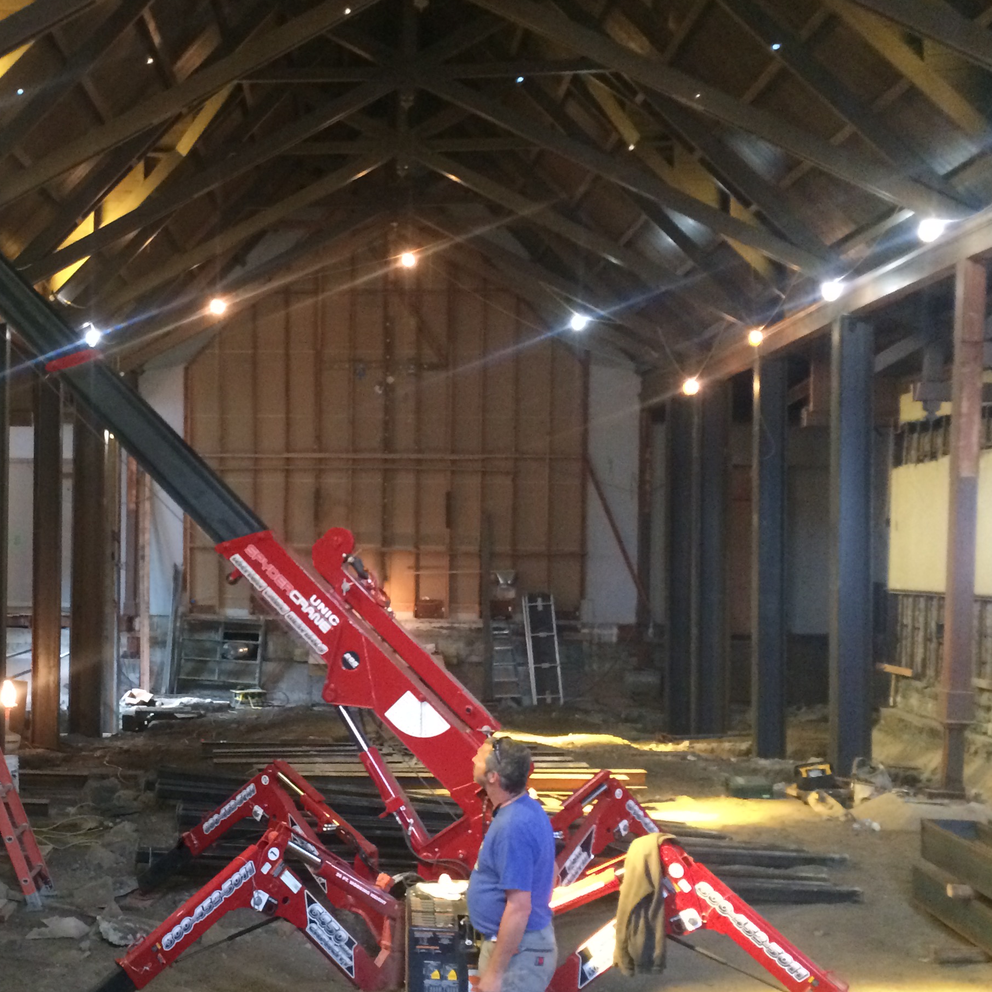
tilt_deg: -0.5
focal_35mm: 46
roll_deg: -1.6
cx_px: 184
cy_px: 520
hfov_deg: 35.5
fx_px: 1491
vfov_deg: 36.8
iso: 320
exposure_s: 1/30
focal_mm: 4.15
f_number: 2.2
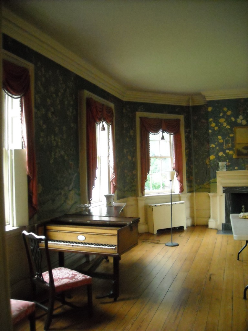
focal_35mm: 35
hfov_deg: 40.7
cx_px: 124
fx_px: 334
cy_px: 166
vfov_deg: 52.6
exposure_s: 1/33
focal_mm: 5.7
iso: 800
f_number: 2.8
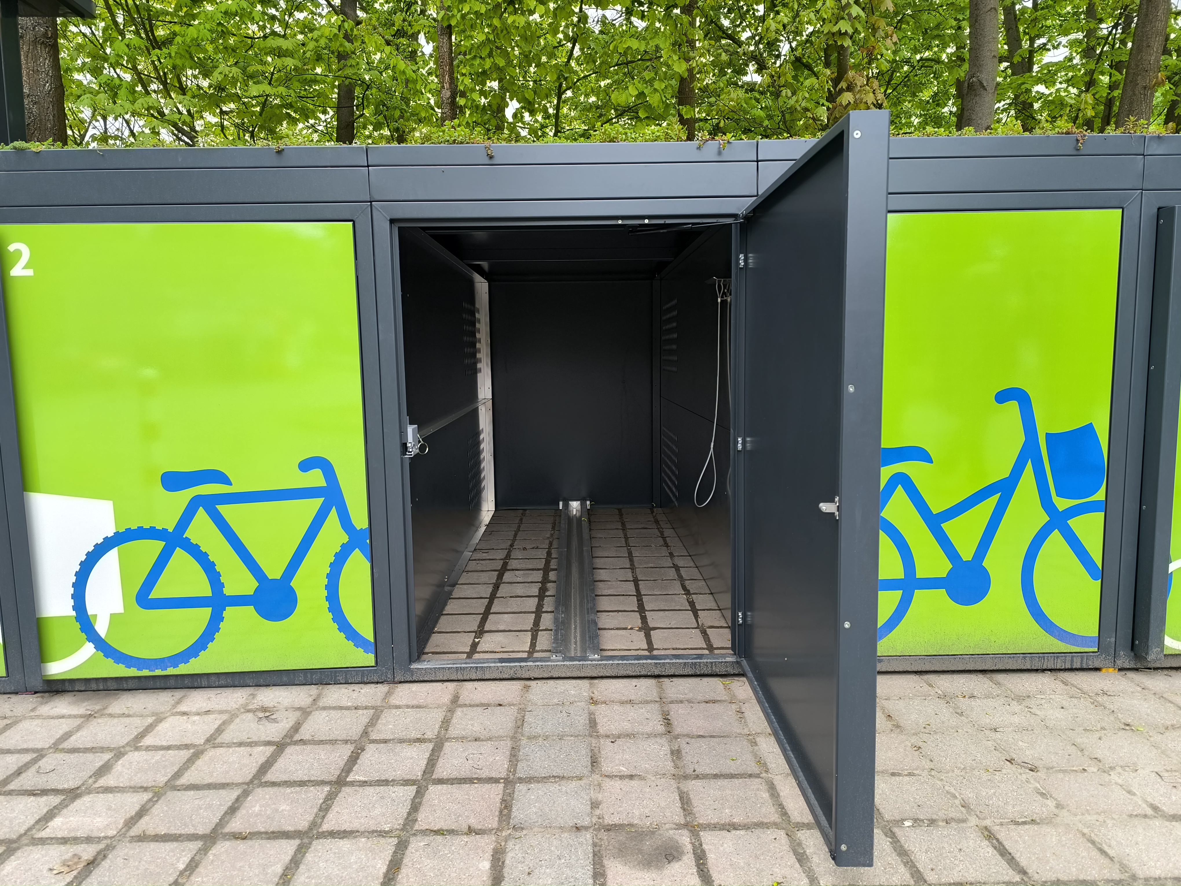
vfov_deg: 58.9
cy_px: 443
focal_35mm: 23
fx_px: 785
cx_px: 590
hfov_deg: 73.9
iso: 80
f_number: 1.65
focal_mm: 6.14
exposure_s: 1/100
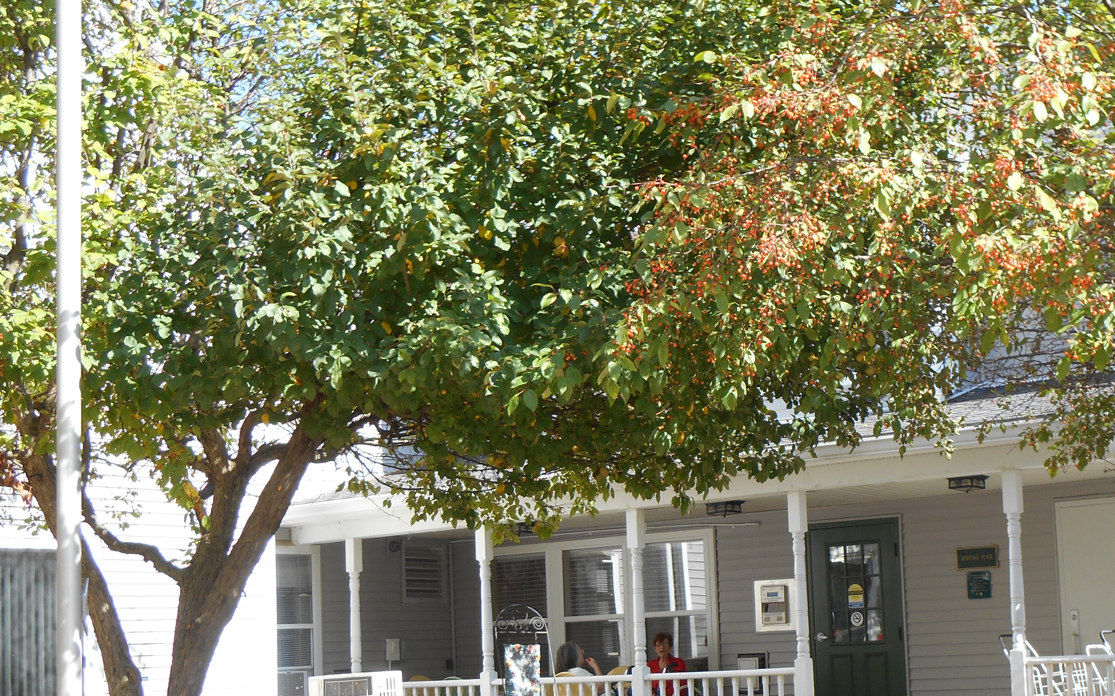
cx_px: 729
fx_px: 1854
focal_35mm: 61
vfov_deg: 21.1
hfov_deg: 33.2
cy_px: 536
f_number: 3.9
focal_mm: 7.2
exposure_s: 1/160
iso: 80
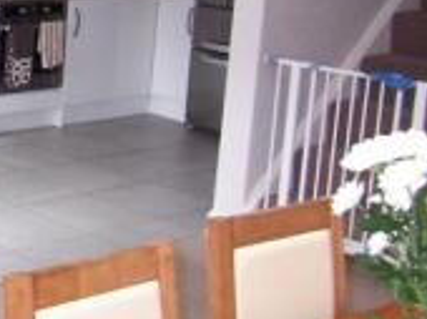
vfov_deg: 18.5
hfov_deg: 21.5
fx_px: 973
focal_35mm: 79
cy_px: 74
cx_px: -180
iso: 200
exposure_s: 1/30
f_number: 2.8
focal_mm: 3.8
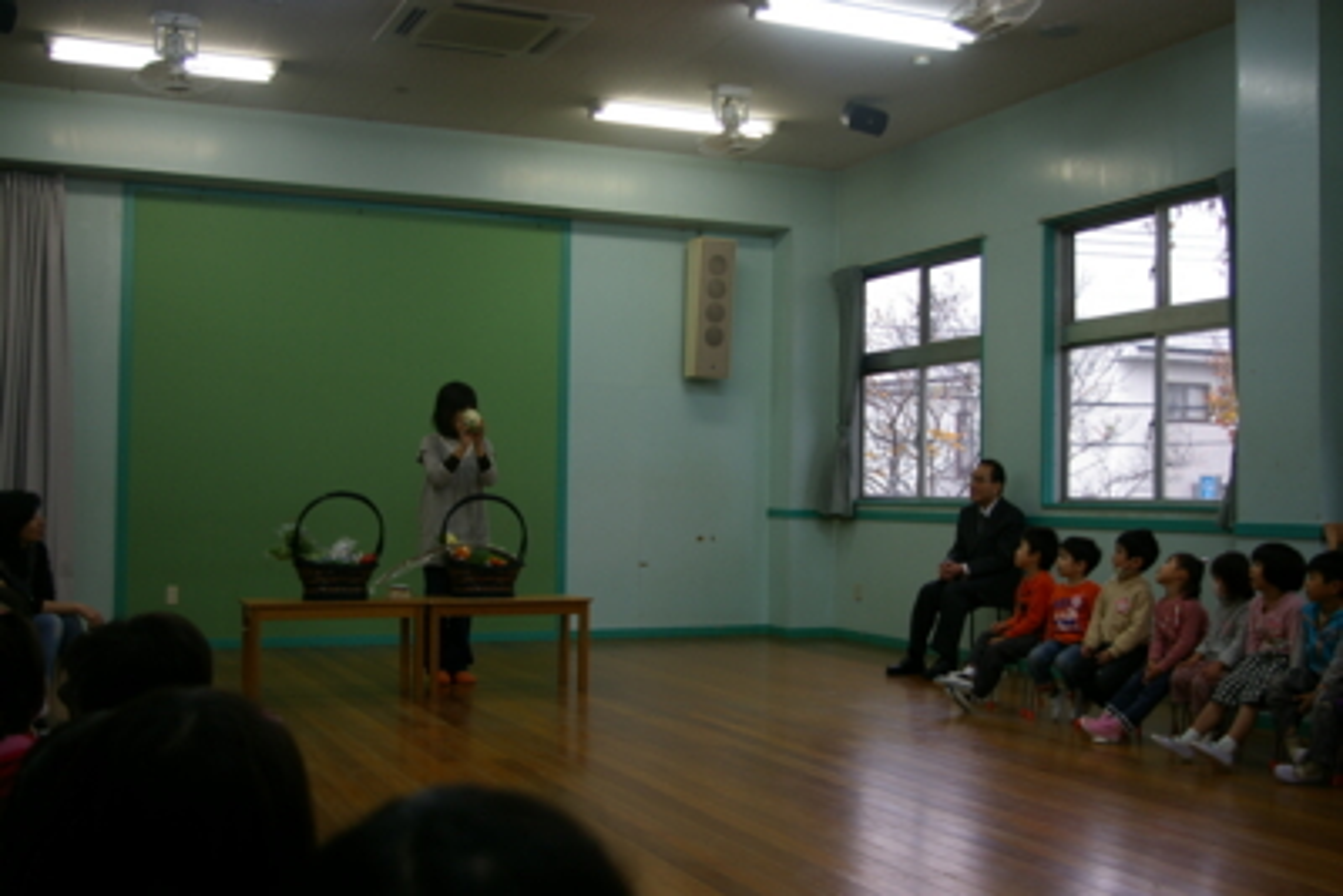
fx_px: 1455
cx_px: 672
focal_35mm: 39
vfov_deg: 34.2
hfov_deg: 49.5
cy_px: 448
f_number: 4
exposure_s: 1/45
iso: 200
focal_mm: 26
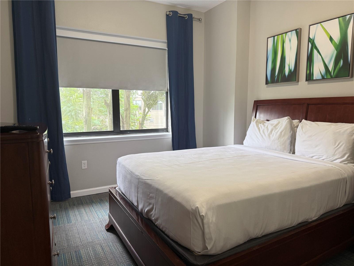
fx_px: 245
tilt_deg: -5.6
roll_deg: +0.0
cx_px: 177
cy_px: 133
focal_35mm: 24
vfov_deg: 56.8
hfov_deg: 71.6
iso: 125
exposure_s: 1/60
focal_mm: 6.76
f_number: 1.78
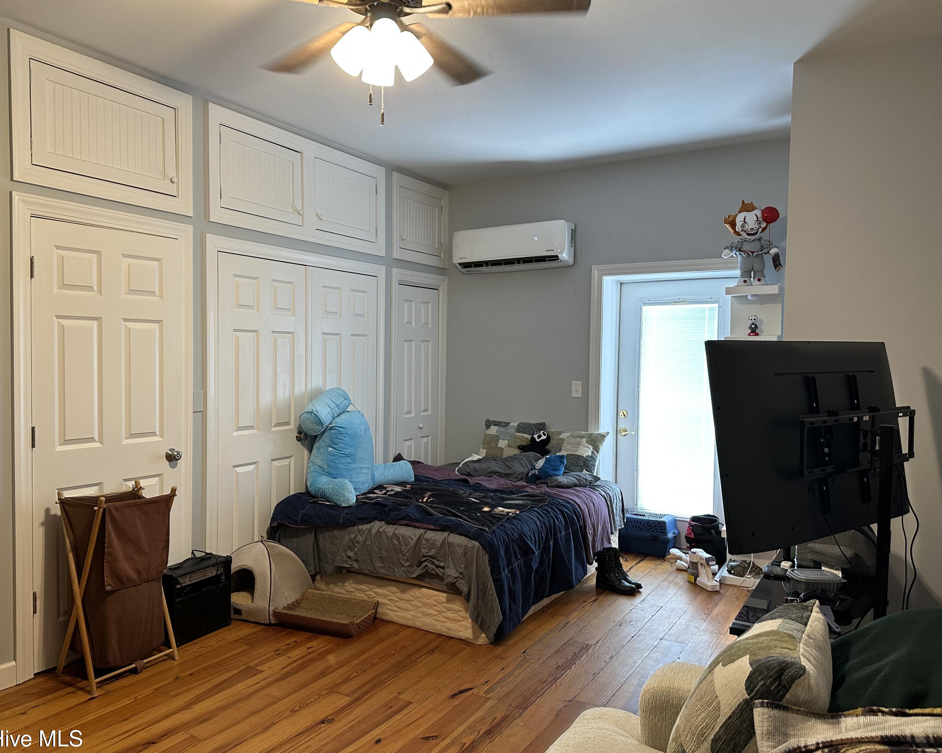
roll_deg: -1.6
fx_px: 725
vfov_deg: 54.9
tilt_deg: -2.3
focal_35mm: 26
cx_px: 438
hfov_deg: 66.0
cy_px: 383
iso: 160
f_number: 1.78
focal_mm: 6.86
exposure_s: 1/60
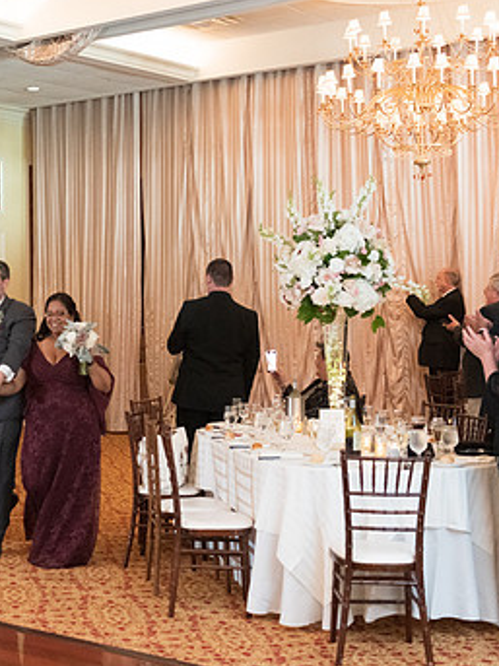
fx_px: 1250
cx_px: 43
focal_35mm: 65
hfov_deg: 22.0
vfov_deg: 29.8
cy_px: 331
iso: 3600
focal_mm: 40
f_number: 2.8
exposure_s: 1/125
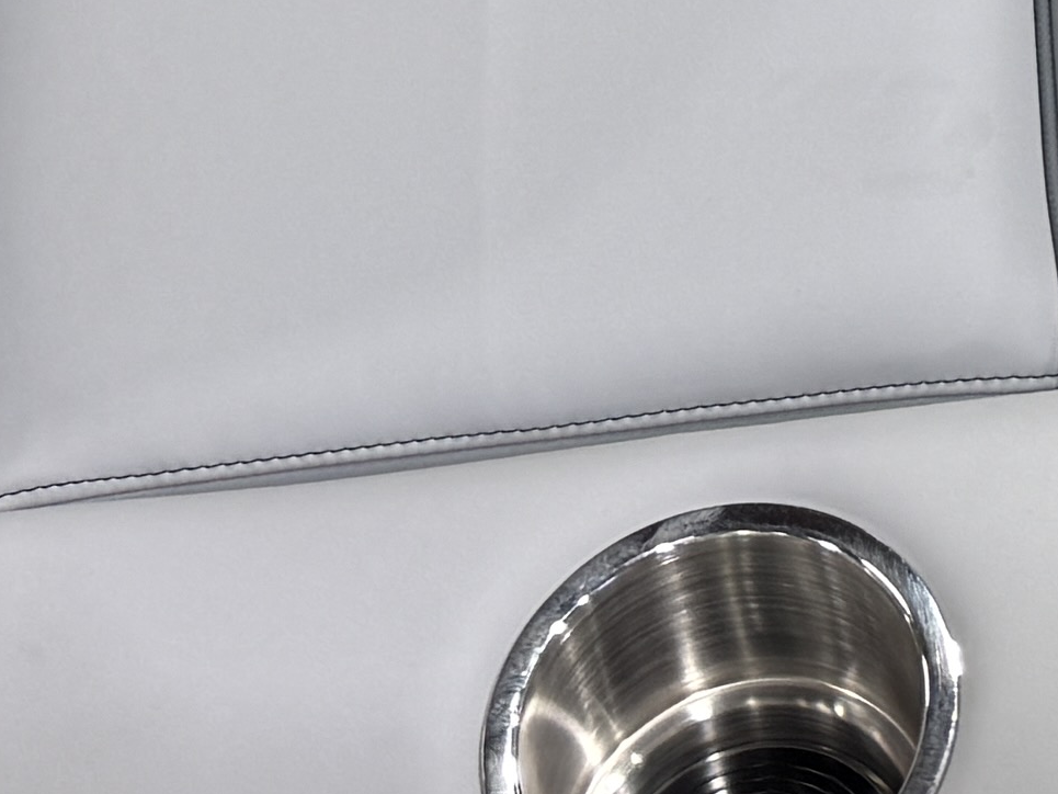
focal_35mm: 142
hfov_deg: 13.2
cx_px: 1557
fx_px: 4341
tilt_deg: -39.7
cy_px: -1062
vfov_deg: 9.4
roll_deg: +0.3
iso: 100
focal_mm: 6.76
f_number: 1.78
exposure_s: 1/120
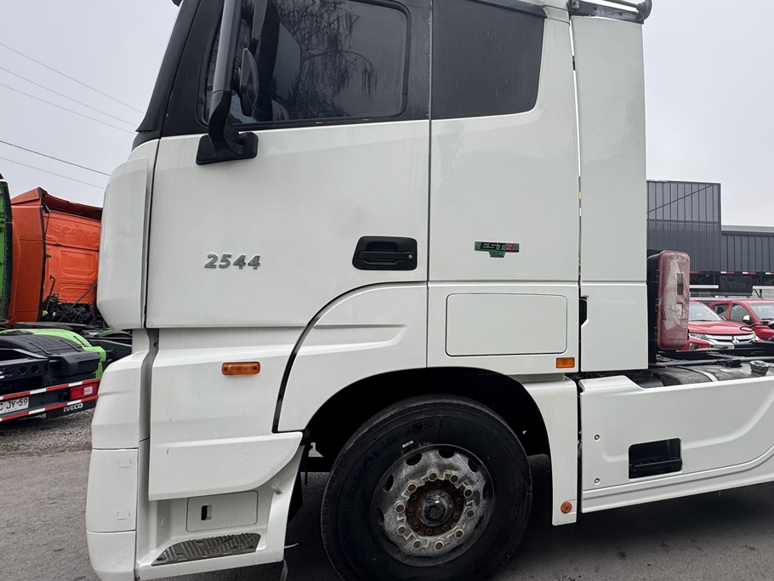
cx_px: 565
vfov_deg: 63.5
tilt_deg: +3.7
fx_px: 470
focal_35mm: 21
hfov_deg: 74.2
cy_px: 288
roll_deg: -0.3
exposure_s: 1/127
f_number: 2.2
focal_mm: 2.22
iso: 40
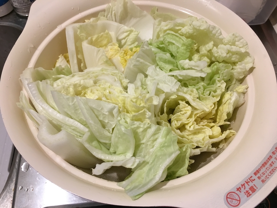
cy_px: 104
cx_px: 138
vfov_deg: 48.2
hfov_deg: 61.7
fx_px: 232
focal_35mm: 29
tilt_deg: -59.9
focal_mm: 4.15
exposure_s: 1/30
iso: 100
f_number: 2.2
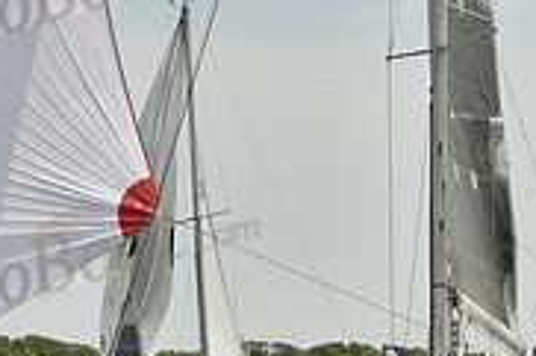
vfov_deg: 6.1
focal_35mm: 223
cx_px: 415
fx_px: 3317
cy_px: 381
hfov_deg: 9.2
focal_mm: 70
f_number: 9
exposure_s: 1/1600
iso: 400
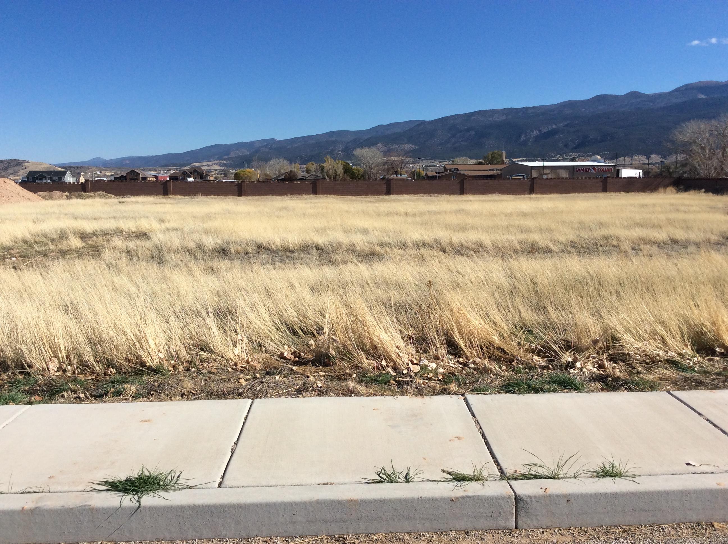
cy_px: 272
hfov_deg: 56.9
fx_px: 672
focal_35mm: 32
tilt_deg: -8.1
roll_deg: +0.4
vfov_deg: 44.1
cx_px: 364
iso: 32
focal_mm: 3.3
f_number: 2.4
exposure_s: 1/2203
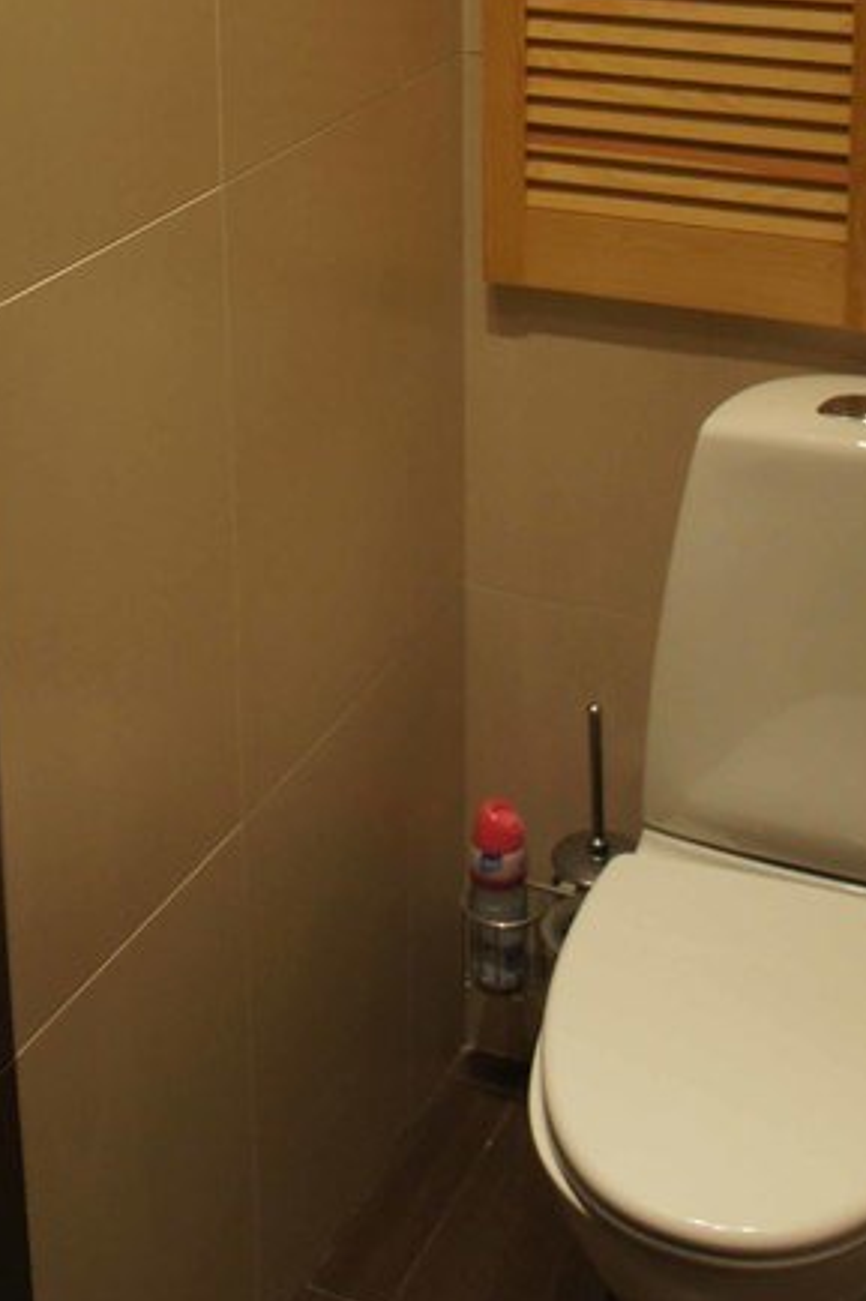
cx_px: 138
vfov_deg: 31.7
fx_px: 2094
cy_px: -24
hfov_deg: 22.9
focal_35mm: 58
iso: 640
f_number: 3.5
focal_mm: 18
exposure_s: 1/30
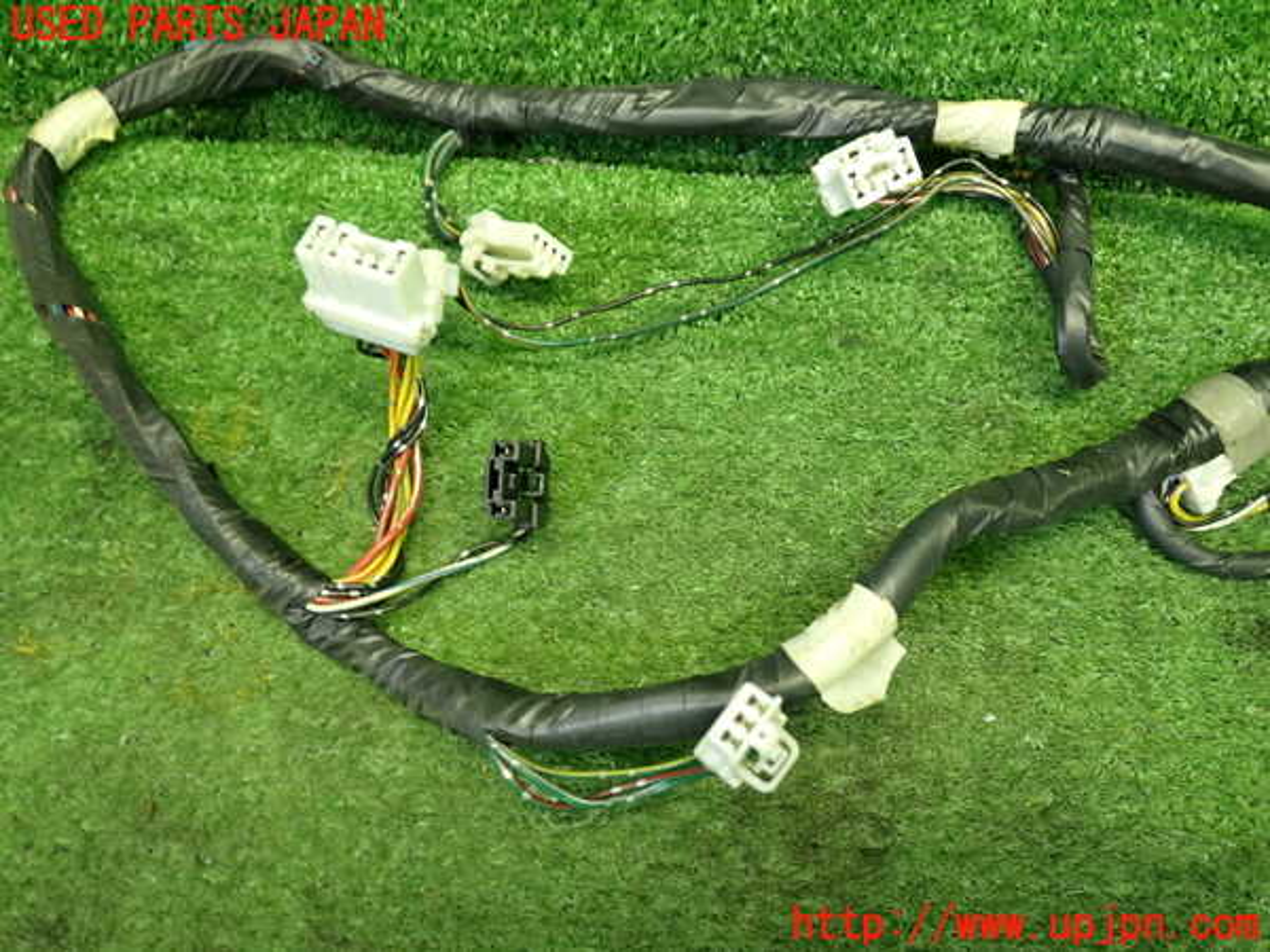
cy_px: 476
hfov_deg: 56.8
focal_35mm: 32
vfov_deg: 44.2
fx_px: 1174
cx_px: 635
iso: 250
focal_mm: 5.79
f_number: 2.4
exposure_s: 1/30
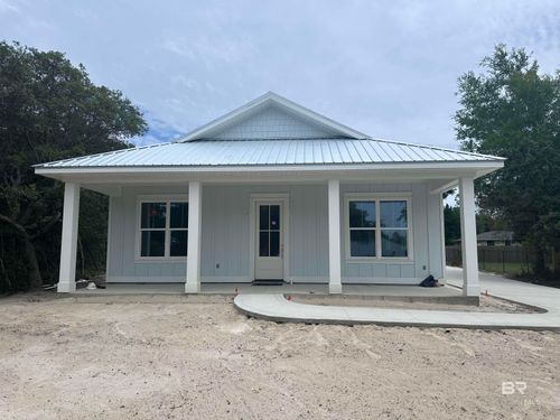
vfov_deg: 56.8
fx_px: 388
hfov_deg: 71.6
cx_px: 280
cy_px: 210
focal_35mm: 24
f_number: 1.78
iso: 80
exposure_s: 1/9709
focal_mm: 6.86
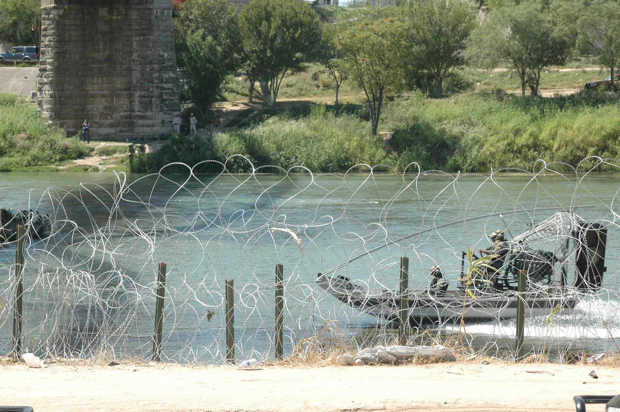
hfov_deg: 18.2
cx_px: 310
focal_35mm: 112
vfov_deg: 12.2
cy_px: 206
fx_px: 1936
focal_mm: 75
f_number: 10
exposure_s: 1/400
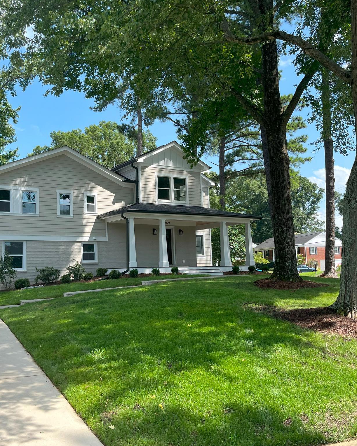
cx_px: 126
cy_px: 223
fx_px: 449
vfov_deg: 52.8
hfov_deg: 42.9
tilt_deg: +5.5
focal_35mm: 34
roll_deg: +1.0
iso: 50
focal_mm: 5.1
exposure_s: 1/1600
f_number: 1.6
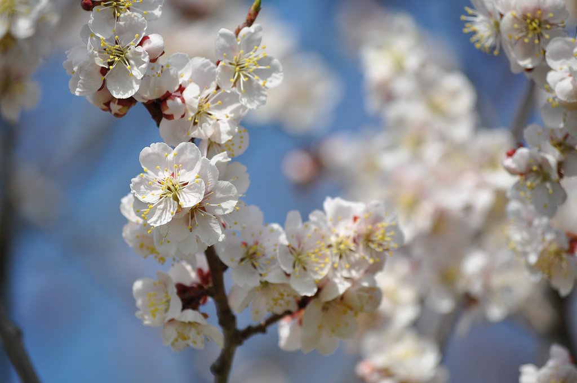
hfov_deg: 10.2
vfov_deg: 6.8
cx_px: 288
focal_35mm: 202
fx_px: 3241
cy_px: 192
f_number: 7.1
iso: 200
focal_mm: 135
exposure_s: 1/800
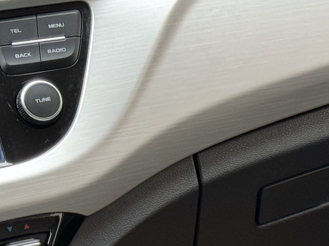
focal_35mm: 183
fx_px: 1739
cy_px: 261
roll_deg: -1.3
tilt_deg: -25.1
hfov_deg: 10.6
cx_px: 433
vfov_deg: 8.1
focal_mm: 6.86
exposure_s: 1/60
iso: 125
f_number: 1.78
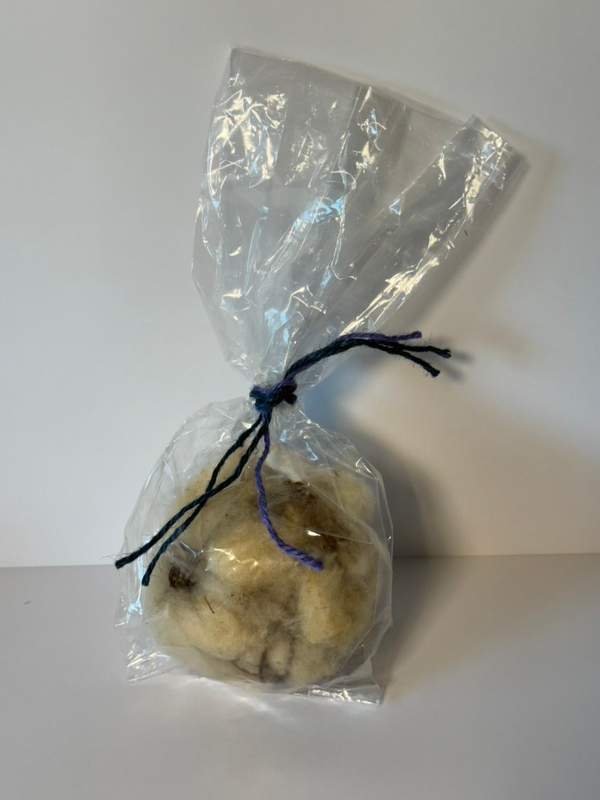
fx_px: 1109
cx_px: 300
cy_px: 400
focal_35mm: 48
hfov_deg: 30.3
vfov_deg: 39.7
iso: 50
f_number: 1.78
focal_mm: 6.76
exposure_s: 1/120
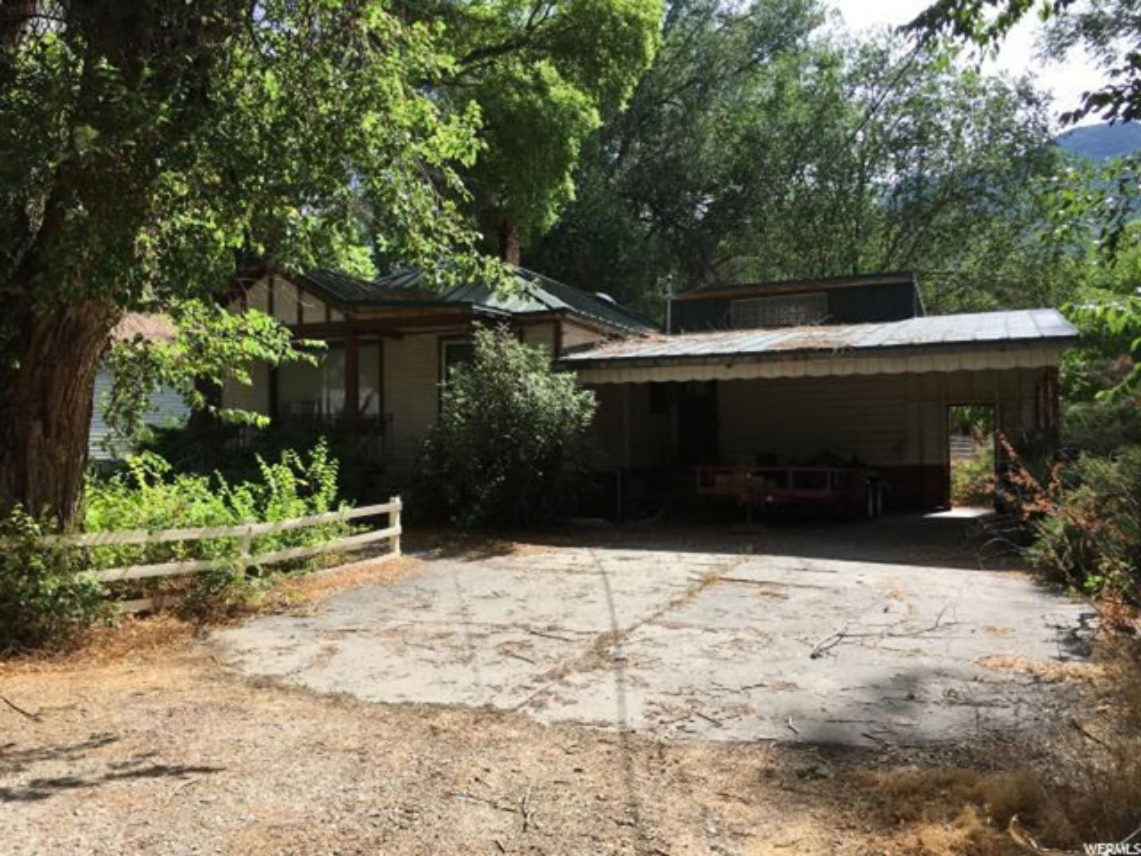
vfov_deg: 48.2
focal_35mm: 29
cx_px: 570
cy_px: 428
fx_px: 956
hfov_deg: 61.7
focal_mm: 4.15
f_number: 2.2
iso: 25
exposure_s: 1/630
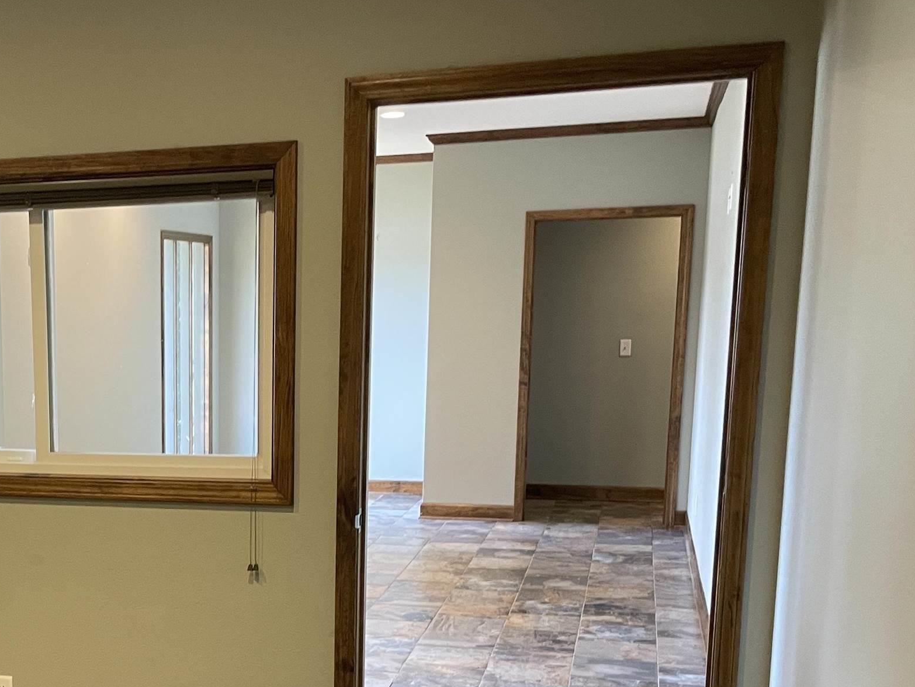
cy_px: 573
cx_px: 95
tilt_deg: -12.2
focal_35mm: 51
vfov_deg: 27.8
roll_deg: +1.3
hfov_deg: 35.3
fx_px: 1348
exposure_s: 1/60
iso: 200
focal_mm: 4.2
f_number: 1.6
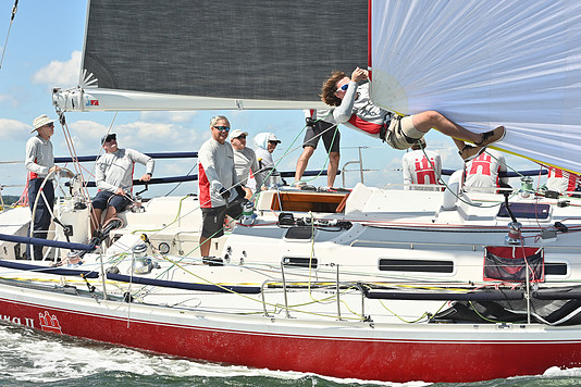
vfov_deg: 17.9
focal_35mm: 76
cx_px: 283
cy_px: 189
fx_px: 1226
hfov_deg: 26.7
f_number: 8
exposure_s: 1/1000
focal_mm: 70
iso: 250
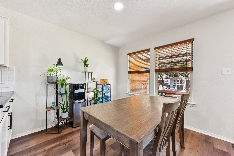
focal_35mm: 14
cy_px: 78
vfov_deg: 81.2
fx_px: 91
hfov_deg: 104.3
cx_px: 117
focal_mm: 14
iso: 800
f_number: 8
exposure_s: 1/30
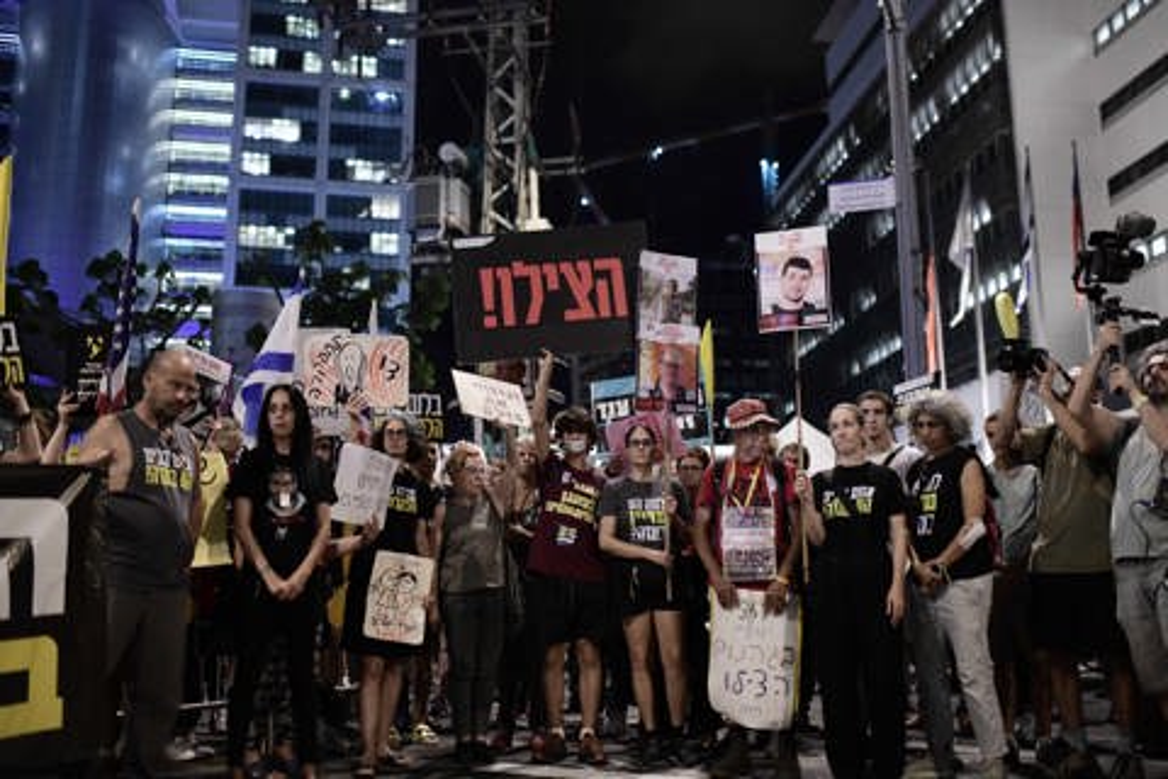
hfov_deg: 54.4
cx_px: 584
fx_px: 1135
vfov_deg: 37.9
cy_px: 390
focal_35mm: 35
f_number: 2
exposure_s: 1/250
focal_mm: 35
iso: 4000
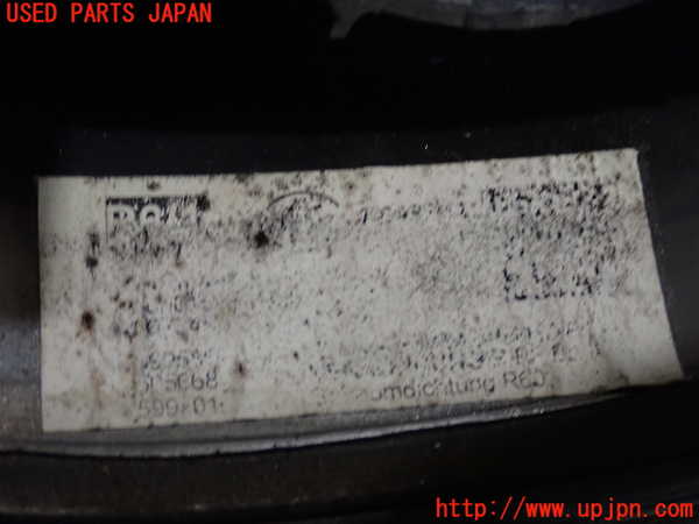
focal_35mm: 58
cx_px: 350
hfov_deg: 33.2
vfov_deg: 25.2
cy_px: 262
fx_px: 1171
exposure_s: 1/50
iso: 800
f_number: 3.5
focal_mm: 10.35
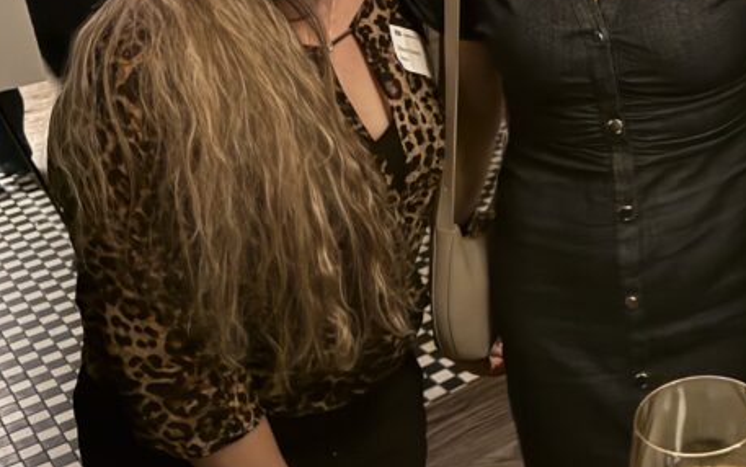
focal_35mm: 57
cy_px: 54
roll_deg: +5.1
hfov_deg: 33.5
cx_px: 690
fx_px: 1159
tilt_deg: -15.2
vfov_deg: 22.3
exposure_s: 1/22
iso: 1600
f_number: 1.78
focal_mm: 6.76
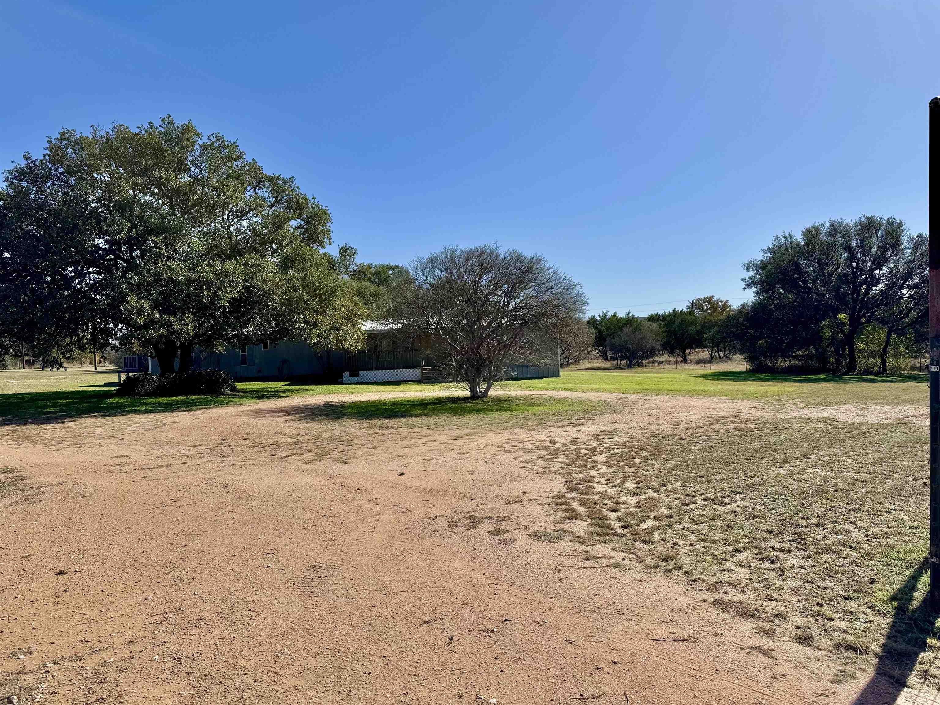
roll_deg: +1.9
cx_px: 470
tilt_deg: -0.6
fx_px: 652
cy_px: 352
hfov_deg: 71.6
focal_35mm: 24
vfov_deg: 56.8
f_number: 1.78
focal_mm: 6.76
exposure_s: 1/7092
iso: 80
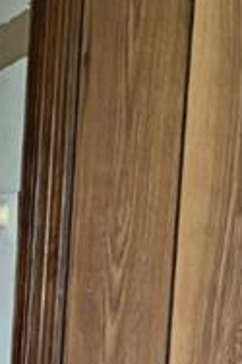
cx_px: -466
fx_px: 2182
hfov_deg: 5.9
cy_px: 775
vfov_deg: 8.9
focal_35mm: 216
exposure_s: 1/39
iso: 640
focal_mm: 5.96
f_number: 1.6
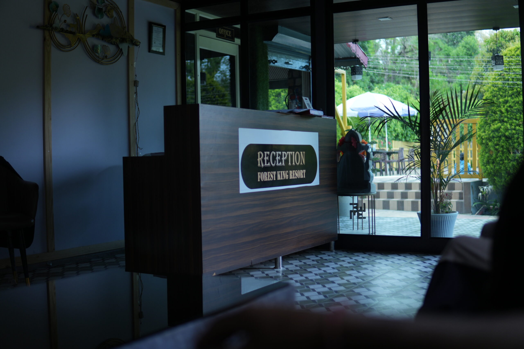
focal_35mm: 45
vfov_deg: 29.9
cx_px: 262
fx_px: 655
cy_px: 174
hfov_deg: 43.6
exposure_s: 1/125
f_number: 1.4
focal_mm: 30
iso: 100
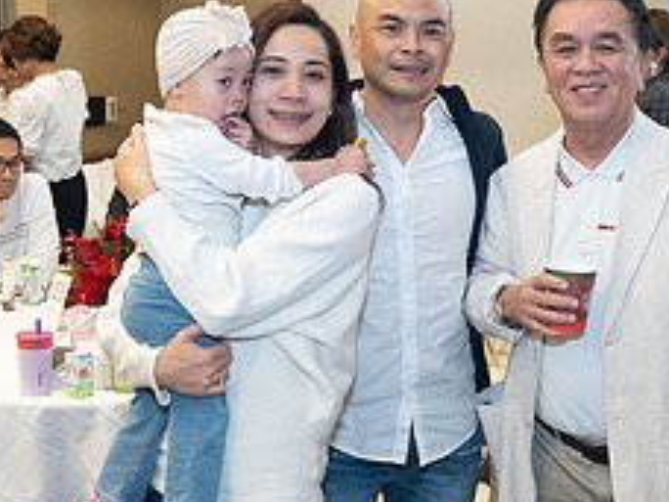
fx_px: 1276
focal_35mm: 66
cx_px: 349
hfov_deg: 29.4
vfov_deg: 22.3
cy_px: 260
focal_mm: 27
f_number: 3.5
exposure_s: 1/100
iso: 1600
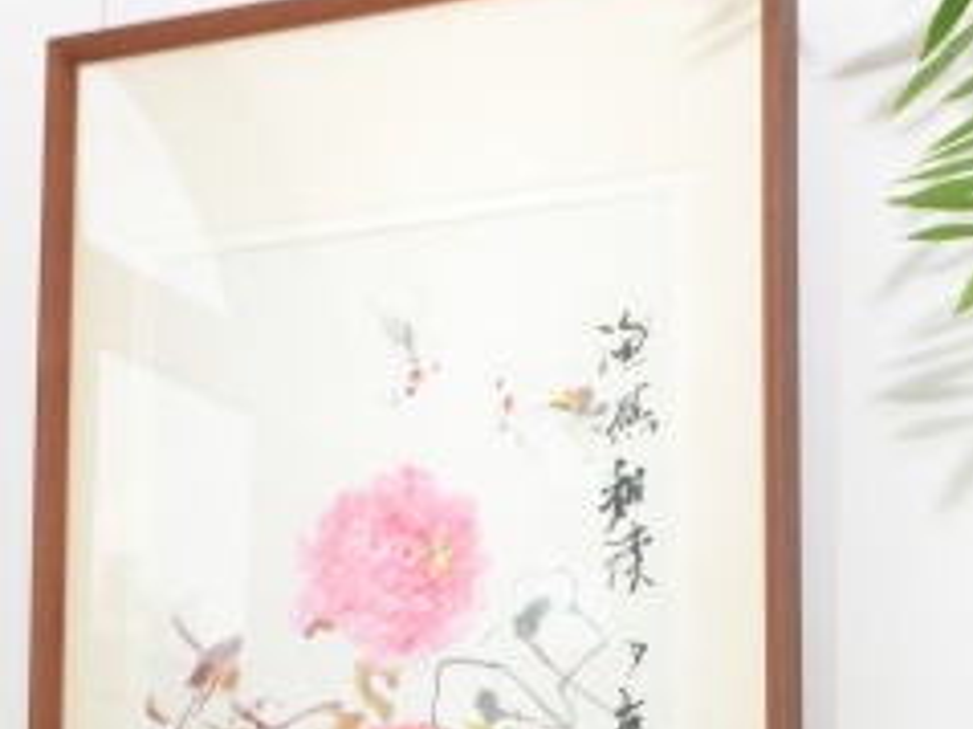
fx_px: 2838
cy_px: 857
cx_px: 362
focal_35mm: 101
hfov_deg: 19.4
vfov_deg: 14.2
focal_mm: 38
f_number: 5.6
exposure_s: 1/160
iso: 280
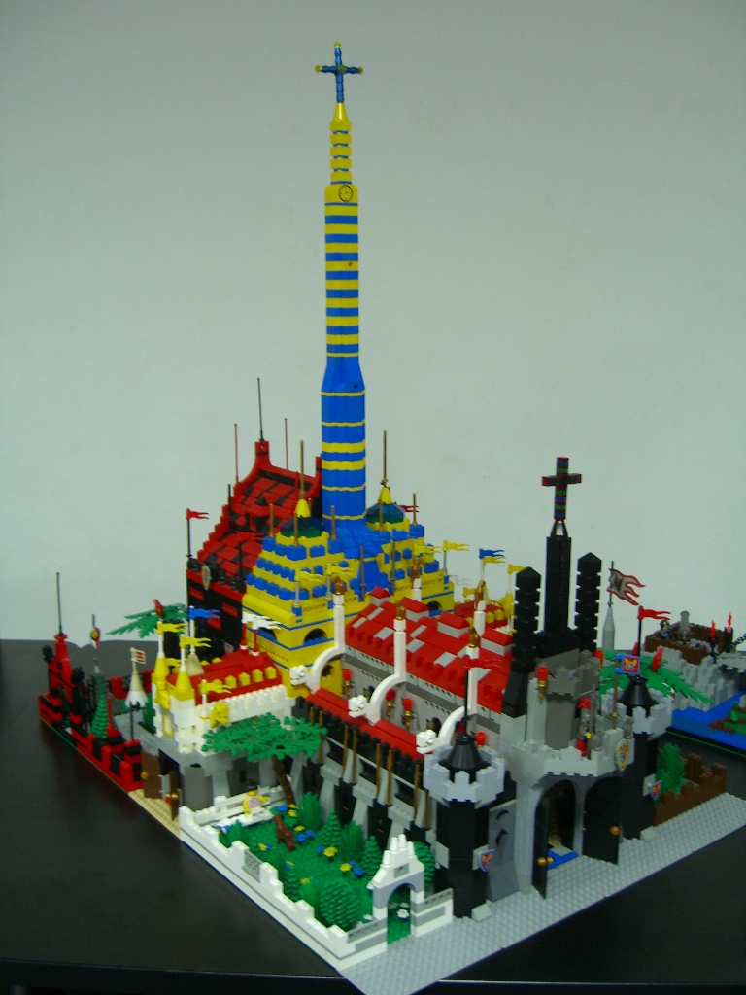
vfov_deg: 49.0
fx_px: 1092
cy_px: 498
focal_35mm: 38
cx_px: 373
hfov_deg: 37.7
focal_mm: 7.9
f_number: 2.8
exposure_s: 1/8
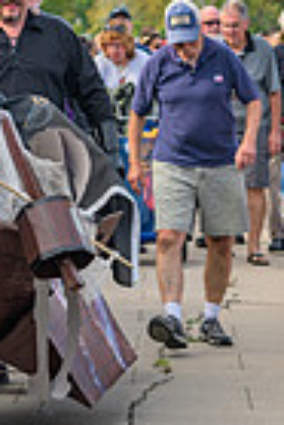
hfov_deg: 6.5
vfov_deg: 9.8
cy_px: 113
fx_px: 2479
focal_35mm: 210
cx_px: -52
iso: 90
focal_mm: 65
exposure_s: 1/200
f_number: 4
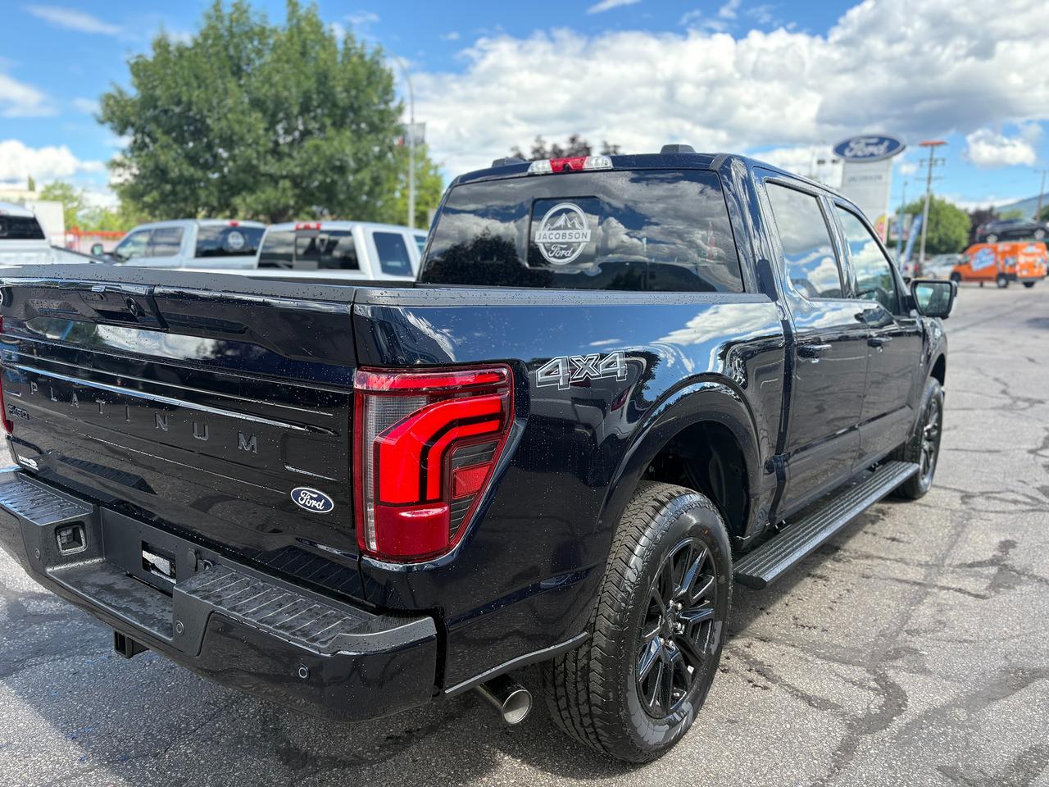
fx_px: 788
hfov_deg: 67.3
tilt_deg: -9.6
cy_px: 394
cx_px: 524
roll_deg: -1.5
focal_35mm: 26
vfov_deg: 53.1
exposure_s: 1/830
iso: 64
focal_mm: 5.96
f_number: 1.6
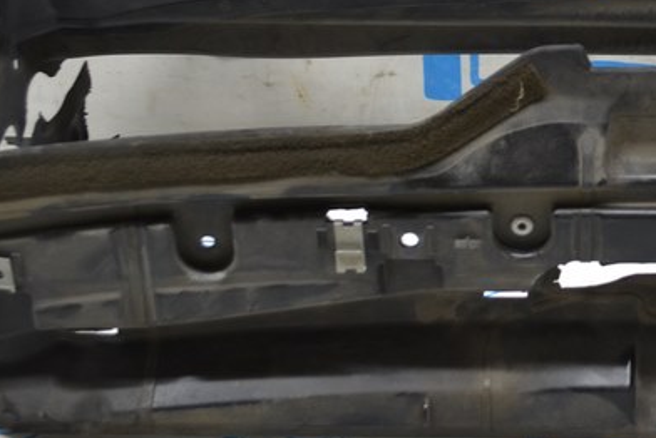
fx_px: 1714
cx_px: 691
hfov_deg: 20.8
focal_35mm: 94
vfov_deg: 14.3
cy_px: -11
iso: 400
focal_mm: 24
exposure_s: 1/60
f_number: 4
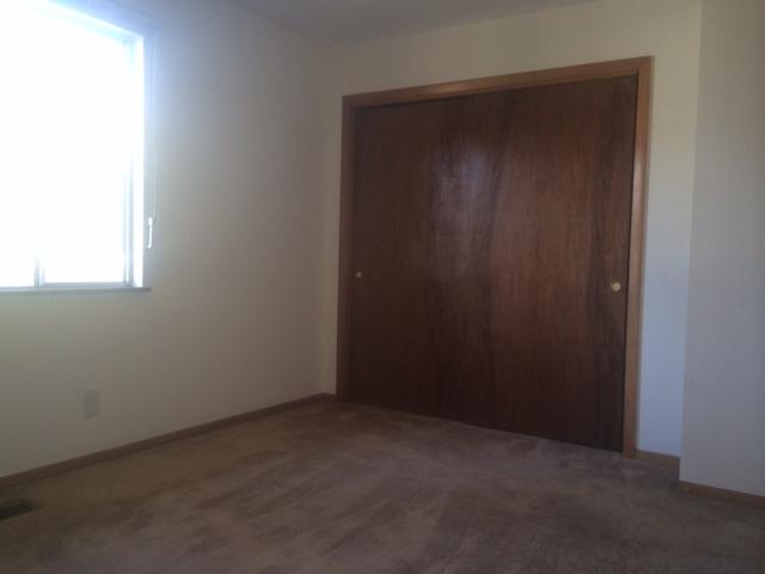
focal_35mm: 30
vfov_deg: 46.8
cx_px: 382
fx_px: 663
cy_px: 287
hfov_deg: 60.0
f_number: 2.2
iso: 160
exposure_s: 1/30
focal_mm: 4.12
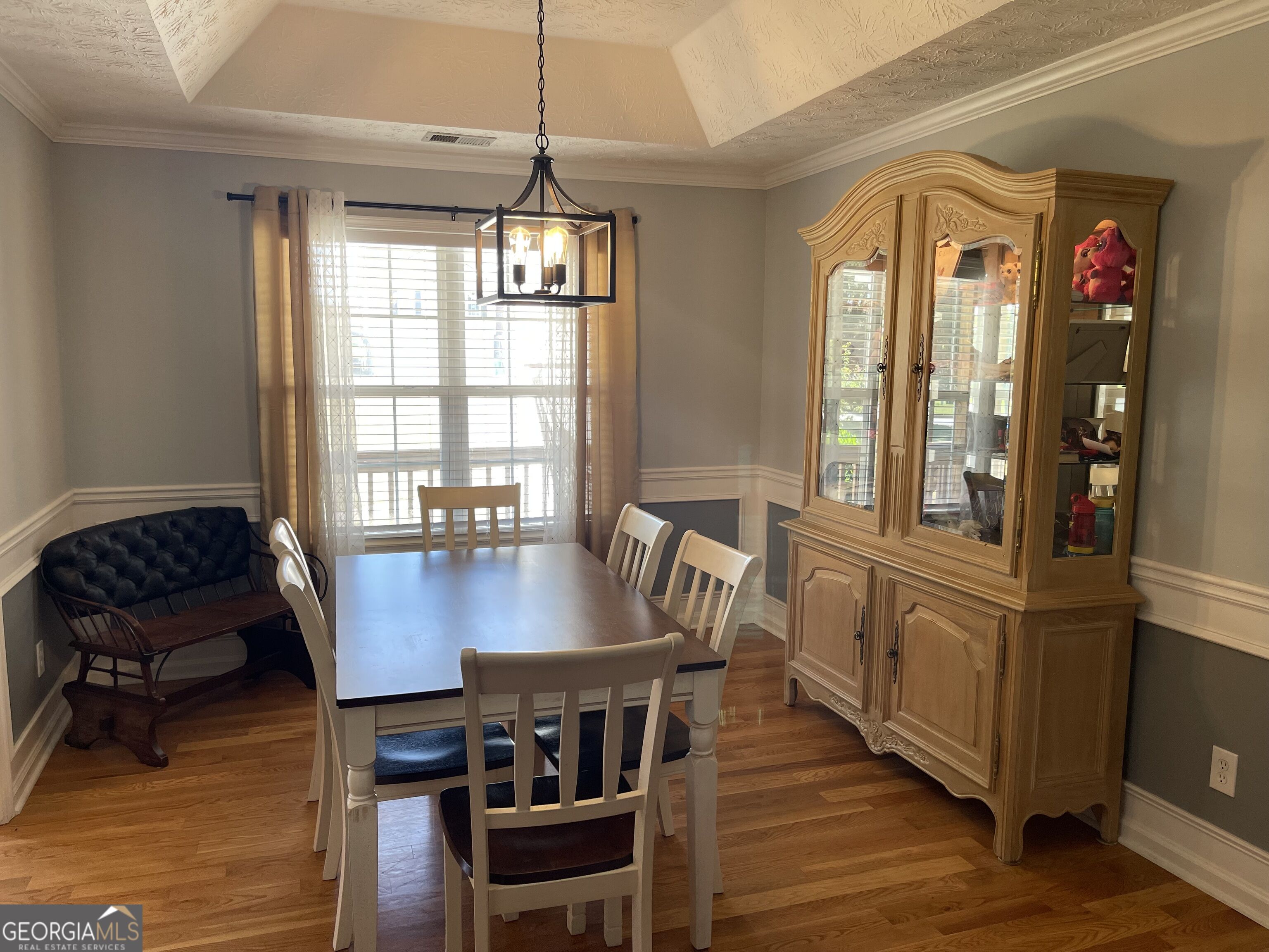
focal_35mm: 25
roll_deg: -0.1
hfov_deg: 69.4
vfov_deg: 54.9
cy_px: 476
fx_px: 916
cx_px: 634
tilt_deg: -7.1
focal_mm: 5.1
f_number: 1.6
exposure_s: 1/120
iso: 100
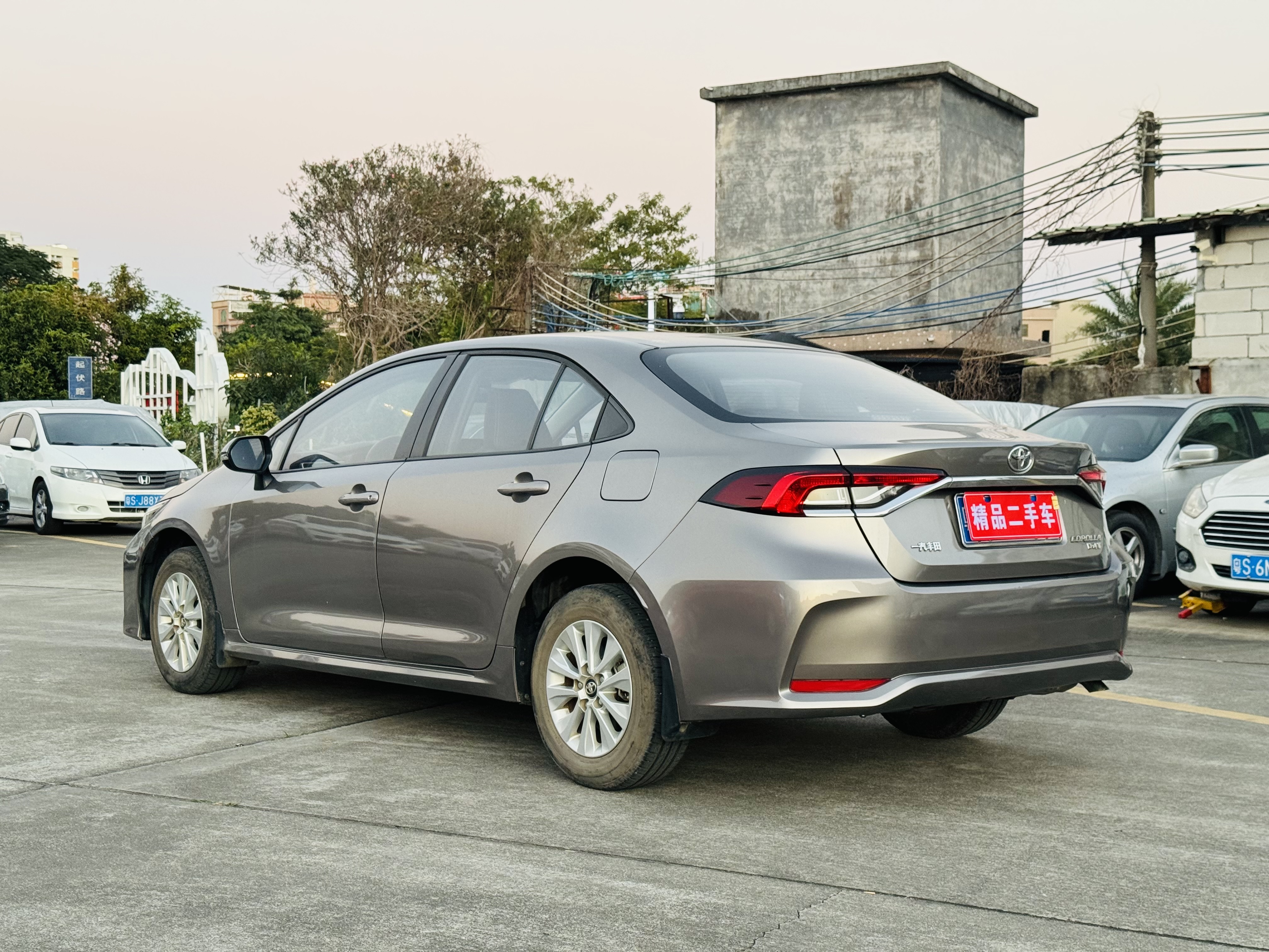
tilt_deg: -1.4
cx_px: 634
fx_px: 1760
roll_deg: -0.2
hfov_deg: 39.7
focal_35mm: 48
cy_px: 476
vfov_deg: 30.3
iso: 160
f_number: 1.78
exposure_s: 1/60
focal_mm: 6.86
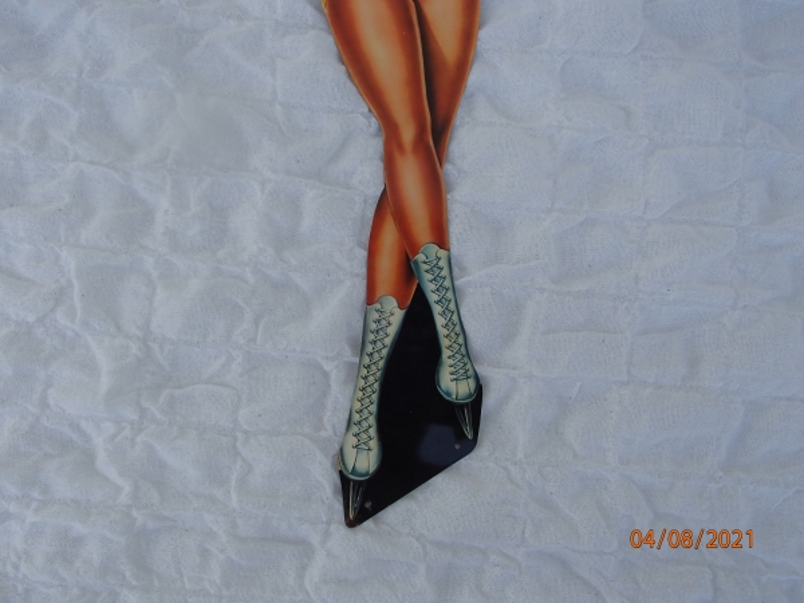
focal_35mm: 28
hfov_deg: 63.4
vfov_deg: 49.7
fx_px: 650
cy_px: 302
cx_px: 402
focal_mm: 5
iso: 100
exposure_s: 1/320
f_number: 3.9
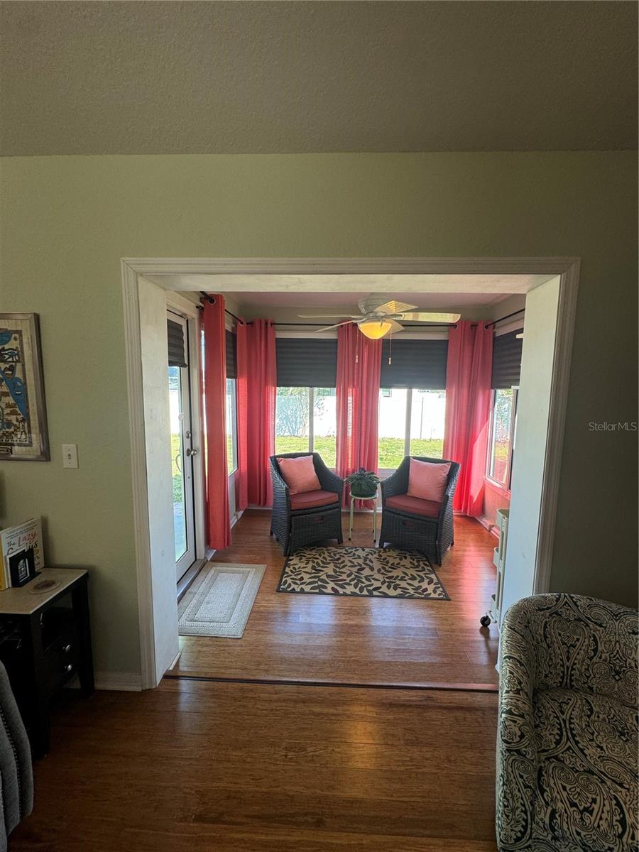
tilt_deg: -7.2
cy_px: 426
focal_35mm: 14
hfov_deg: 85.7
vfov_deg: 102.1
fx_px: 345
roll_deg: -1.0
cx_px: 320
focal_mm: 2.22
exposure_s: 1/120
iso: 125
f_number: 2.2
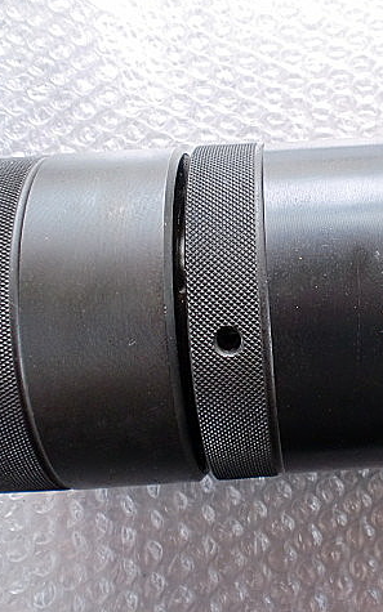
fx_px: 835
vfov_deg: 40.3
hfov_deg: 25.2
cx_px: 333
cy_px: 304
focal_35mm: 50
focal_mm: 6.3
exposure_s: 1/60
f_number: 3.1
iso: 80
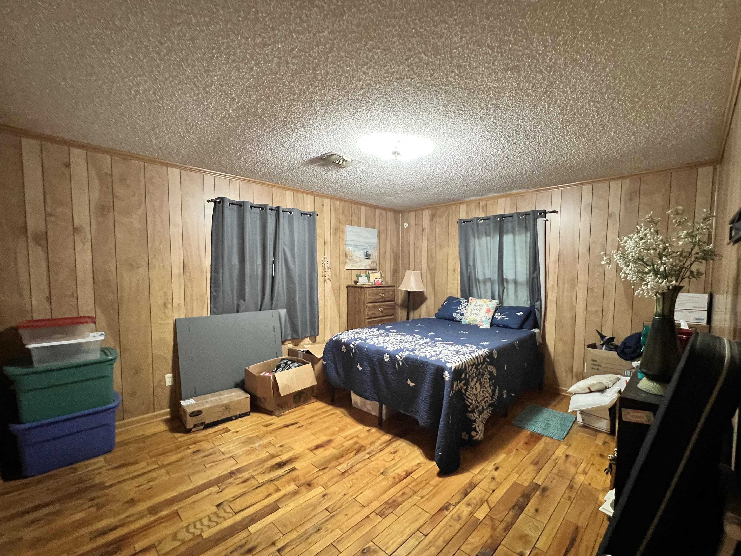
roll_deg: -0.4
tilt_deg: -3.9
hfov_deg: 102.0
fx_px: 300
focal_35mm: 14
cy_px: 292
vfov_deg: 85.6
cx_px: 380
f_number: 1.8
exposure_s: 1/40
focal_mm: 1.57
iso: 800
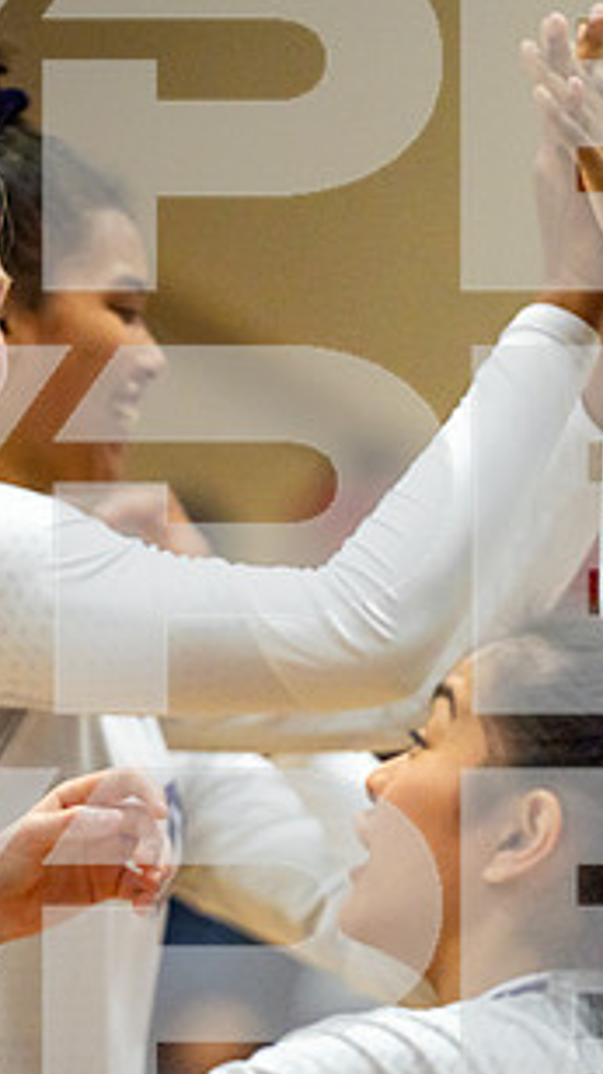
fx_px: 10785
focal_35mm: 379
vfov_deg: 5.7
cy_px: 532
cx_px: -14
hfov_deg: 3.2
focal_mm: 192
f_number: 2.8
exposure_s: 1/1600
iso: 2000
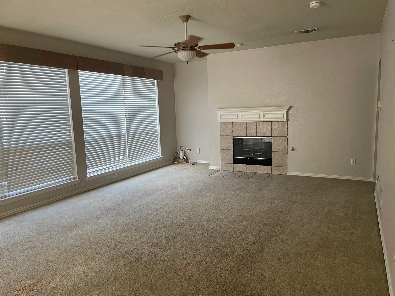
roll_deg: +2.3
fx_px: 297
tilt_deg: -7.8
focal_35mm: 26
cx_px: 198
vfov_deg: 53.1
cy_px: 148
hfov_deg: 67.3
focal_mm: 4.2
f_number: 1.6
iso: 80
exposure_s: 1/60
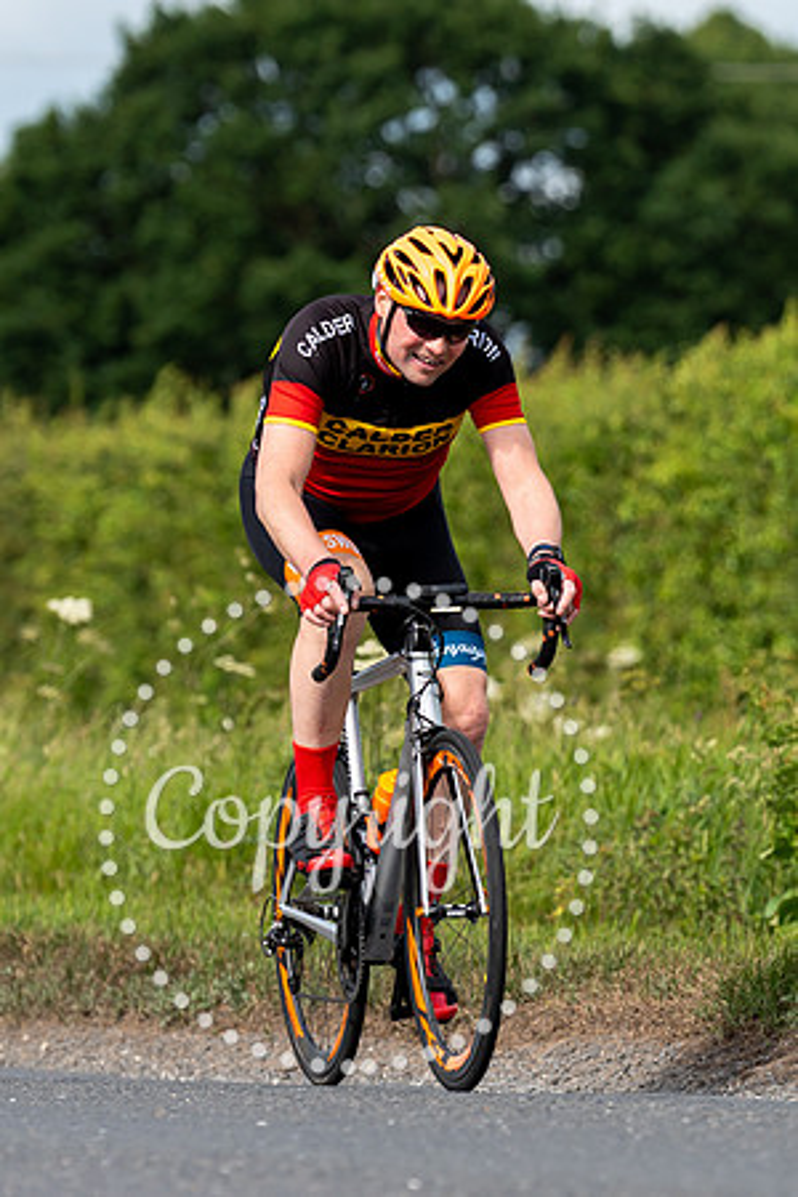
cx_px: 439
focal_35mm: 408
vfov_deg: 5.1
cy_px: 532
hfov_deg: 3.4
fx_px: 13570
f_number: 3.5
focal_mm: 163
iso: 100
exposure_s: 1/1000
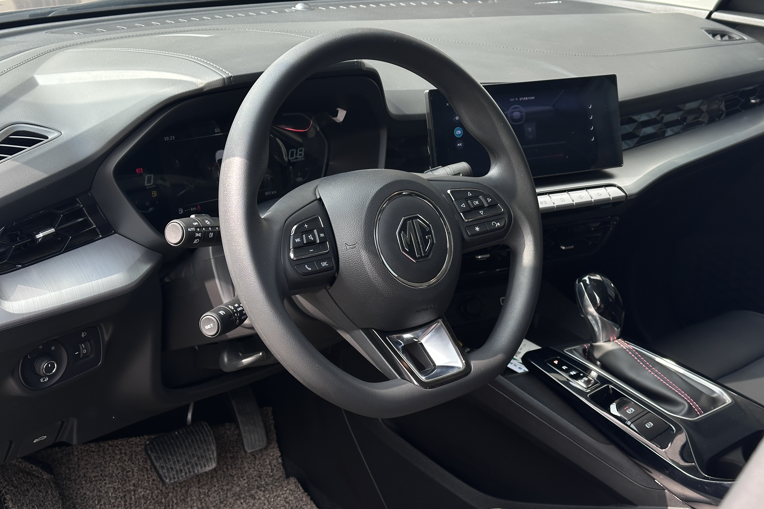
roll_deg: -2.4
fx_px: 1061
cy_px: 264
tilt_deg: -22.7
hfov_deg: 39.6
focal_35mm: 50
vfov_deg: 27.0
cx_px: 382
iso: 64
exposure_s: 1/356
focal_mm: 6.86
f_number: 1.78
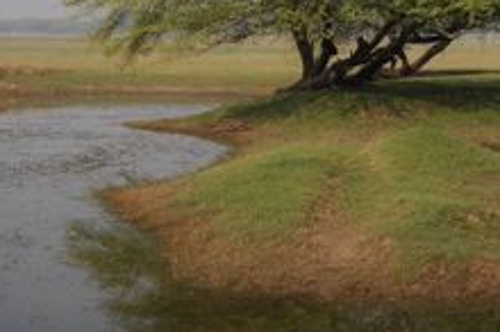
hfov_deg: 21.5
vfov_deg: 14.5
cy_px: 123
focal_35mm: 94
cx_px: 357
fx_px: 1306
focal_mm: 27
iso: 200
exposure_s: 1/125
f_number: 16
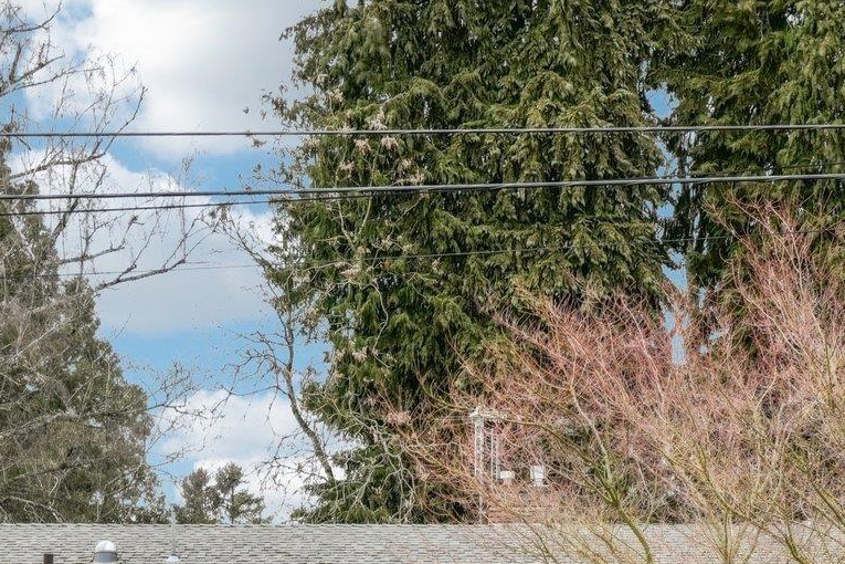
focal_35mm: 83
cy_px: 703
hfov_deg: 24.5
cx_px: 473
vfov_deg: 15.7
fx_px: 1948
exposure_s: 1/320
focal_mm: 31
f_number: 8
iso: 400
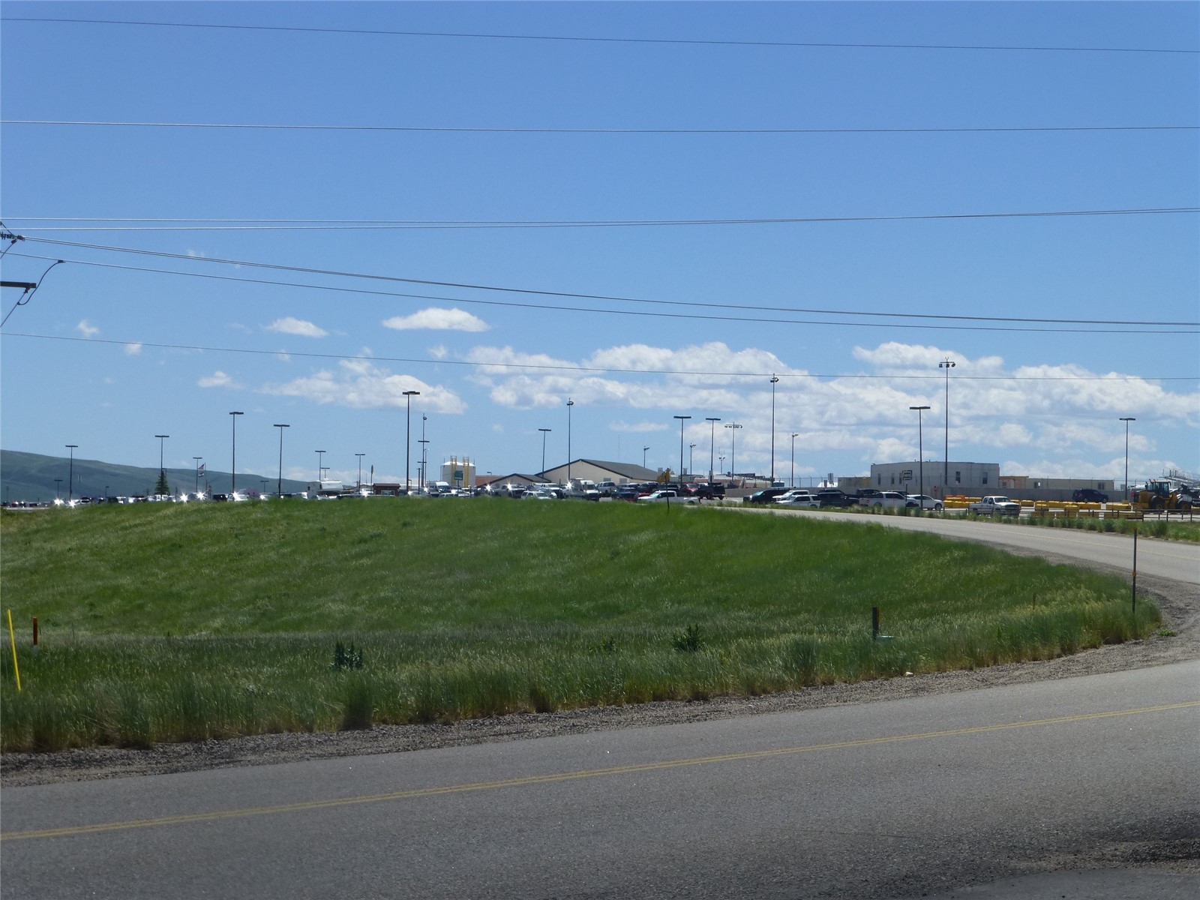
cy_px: 450
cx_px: 600
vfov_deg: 17.4
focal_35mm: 85
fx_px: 2947
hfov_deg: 23.0
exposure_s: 1/1000
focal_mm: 15.1
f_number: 5.2
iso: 100
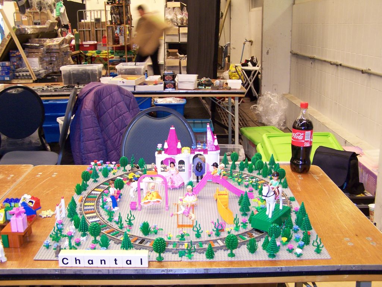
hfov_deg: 49.0
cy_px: 144
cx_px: 191
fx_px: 419
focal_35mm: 38
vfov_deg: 37.7
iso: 140
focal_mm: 6.3
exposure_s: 1/4
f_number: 2.8
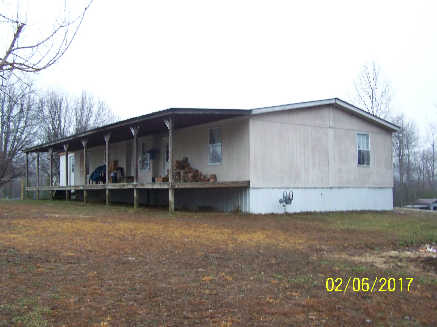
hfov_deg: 49.0
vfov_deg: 37.7
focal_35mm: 38
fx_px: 480
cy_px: 164
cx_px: 218
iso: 200
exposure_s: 1/60
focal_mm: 6.3
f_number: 2.8
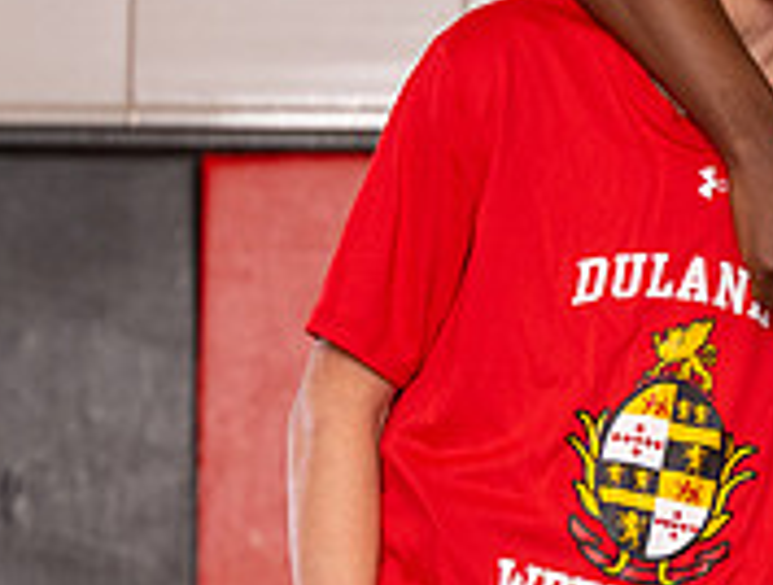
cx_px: 1302
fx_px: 8694
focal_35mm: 388
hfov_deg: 5.0
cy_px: 438
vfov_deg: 3.9
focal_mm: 70
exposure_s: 1/160
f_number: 2.8
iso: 125
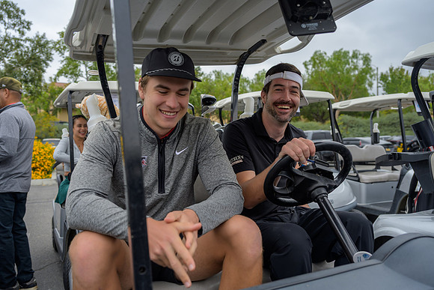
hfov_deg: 56.5
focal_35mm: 34
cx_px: 217
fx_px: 404
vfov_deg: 39.4
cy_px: 145
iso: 100
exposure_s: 1/200
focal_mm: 33.5
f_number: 4
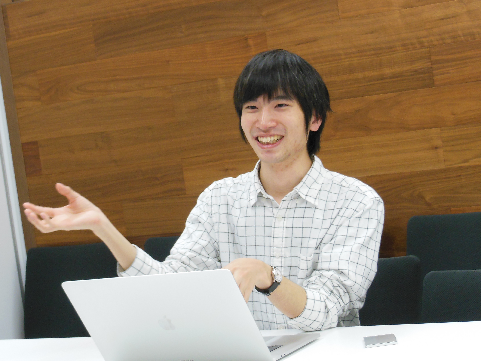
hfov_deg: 18.4
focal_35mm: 107
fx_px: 1487
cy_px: 194
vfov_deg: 13.8
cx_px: 210
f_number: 5.6
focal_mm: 16.5
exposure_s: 1/20
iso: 400
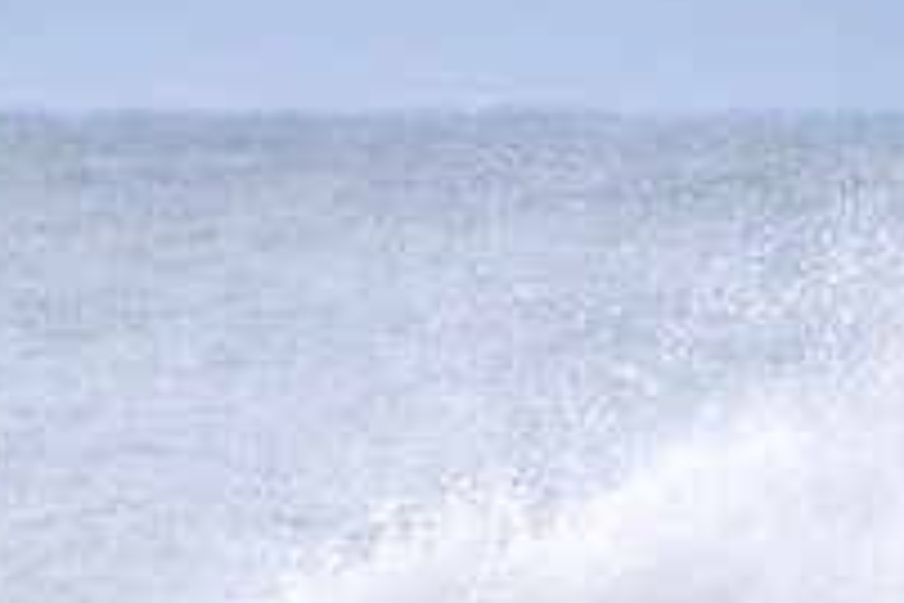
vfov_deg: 0.7
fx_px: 49164
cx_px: 712
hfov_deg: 1.1
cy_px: 971
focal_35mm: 1958
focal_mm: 540
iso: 3600
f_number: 11
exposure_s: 1/3200
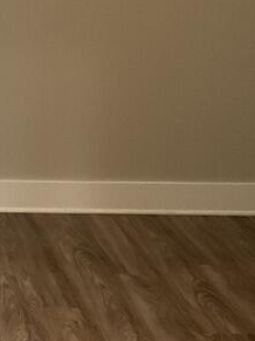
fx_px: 1003
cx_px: -115
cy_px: 96
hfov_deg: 13.7
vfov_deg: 19.2
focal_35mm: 102
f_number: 1.8
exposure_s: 1/60
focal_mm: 3
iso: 100
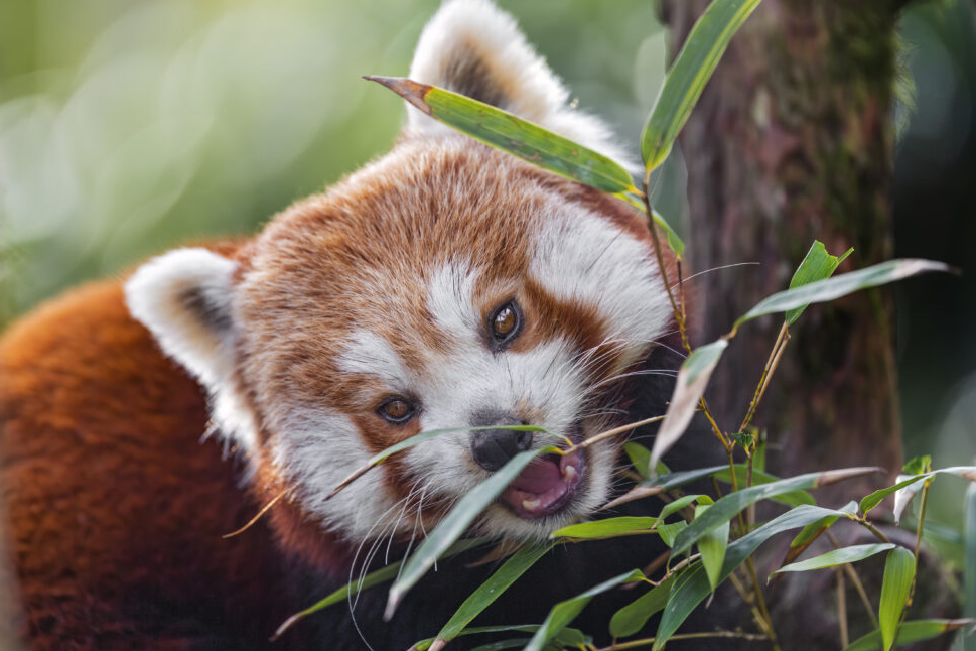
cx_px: 461
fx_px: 10030
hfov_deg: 5.6
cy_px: 314
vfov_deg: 3.7
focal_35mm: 370
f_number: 4
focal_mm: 350
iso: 450
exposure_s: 1/640
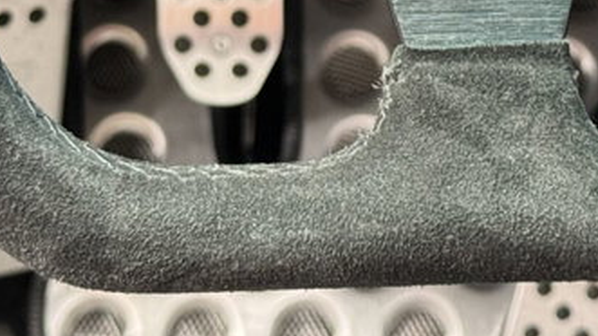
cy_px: -322
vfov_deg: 7.2
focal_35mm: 162
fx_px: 2568
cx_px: 412
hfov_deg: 13.3
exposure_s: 1/60
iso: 250
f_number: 1.78
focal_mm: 6.76
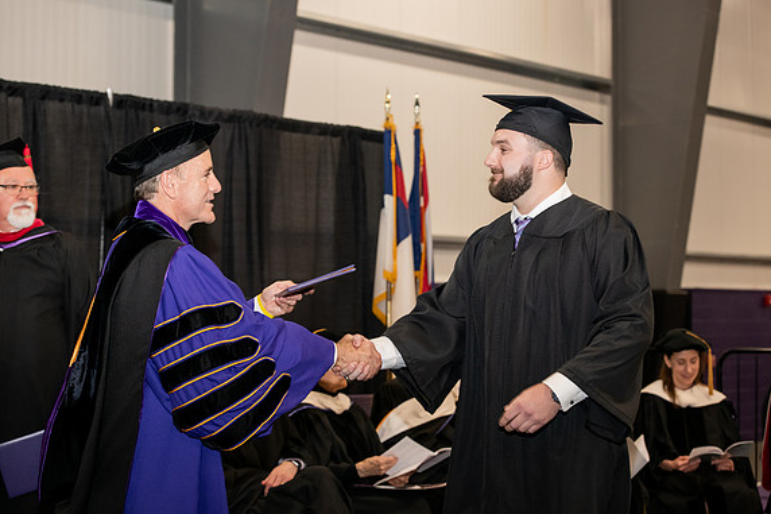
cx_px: 388
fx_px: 1520
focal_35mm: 71
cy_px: 254
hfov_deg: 28.5
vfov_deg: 19.2
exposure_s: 1/200
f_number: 5
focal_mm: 70
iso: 2000
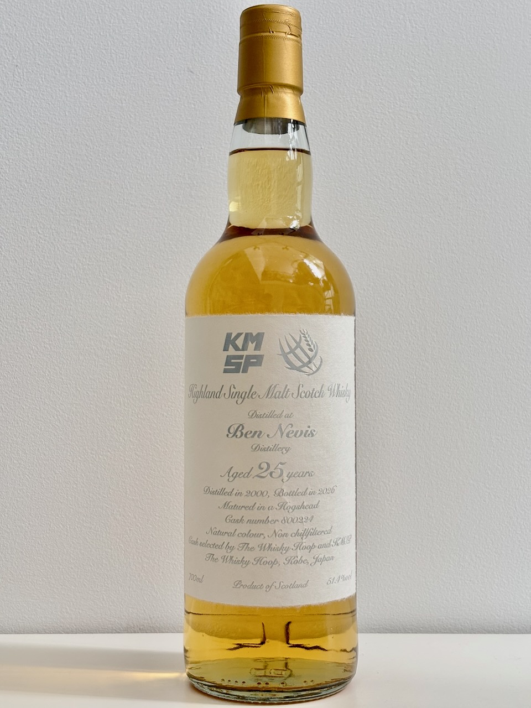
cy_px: 354
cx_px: 266
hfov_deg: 28.0
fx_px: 1064
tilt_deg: -0.1
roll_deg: -1.1
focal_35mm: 52
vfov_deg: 36.8
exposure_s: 1/60
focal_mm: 5.96
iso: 80
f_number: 1.6
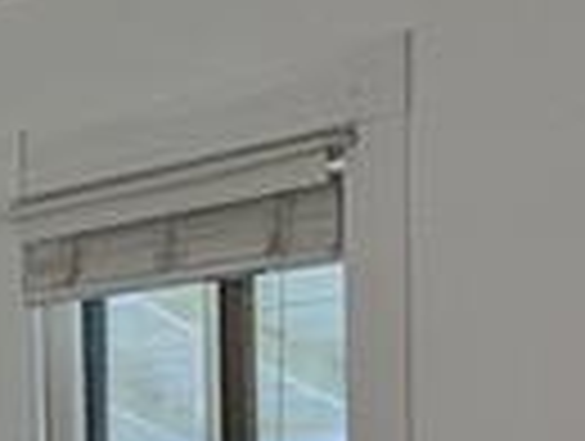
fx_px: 2133
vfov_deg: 11.3
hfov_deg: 13.0
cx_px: -684
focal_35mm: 126
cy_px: 670
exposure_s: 1/60
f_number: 2.2
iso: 54
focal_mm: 2.35
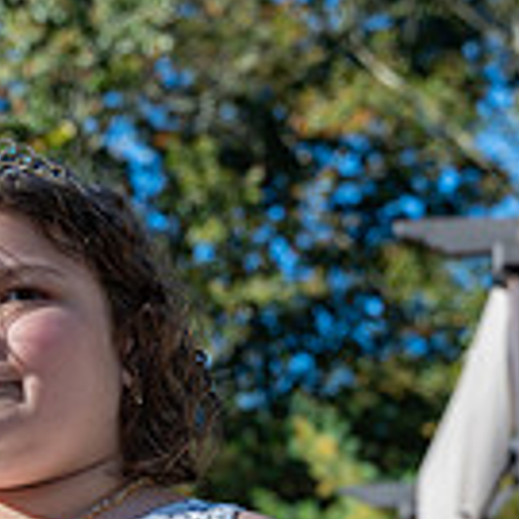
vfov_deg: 14.1
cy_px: 519
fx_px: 2069
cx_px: -10
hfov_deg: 14.1
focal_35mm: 122
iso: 100
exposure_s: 1/200
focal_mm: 43
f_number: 4.5
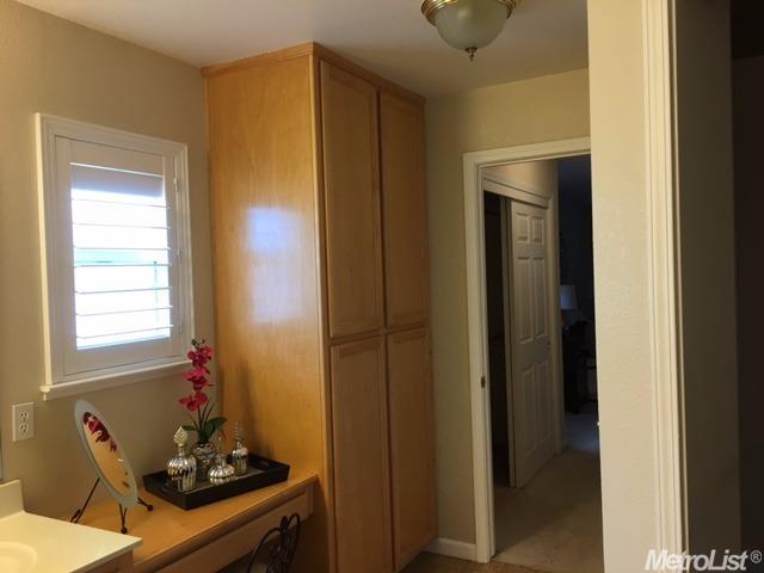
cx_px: 382
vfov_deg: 48.2
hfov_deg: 61.7
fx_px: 640
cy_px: 286
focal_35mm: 29
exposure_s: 1/30
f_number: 2.2
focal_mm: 4.15
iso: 40
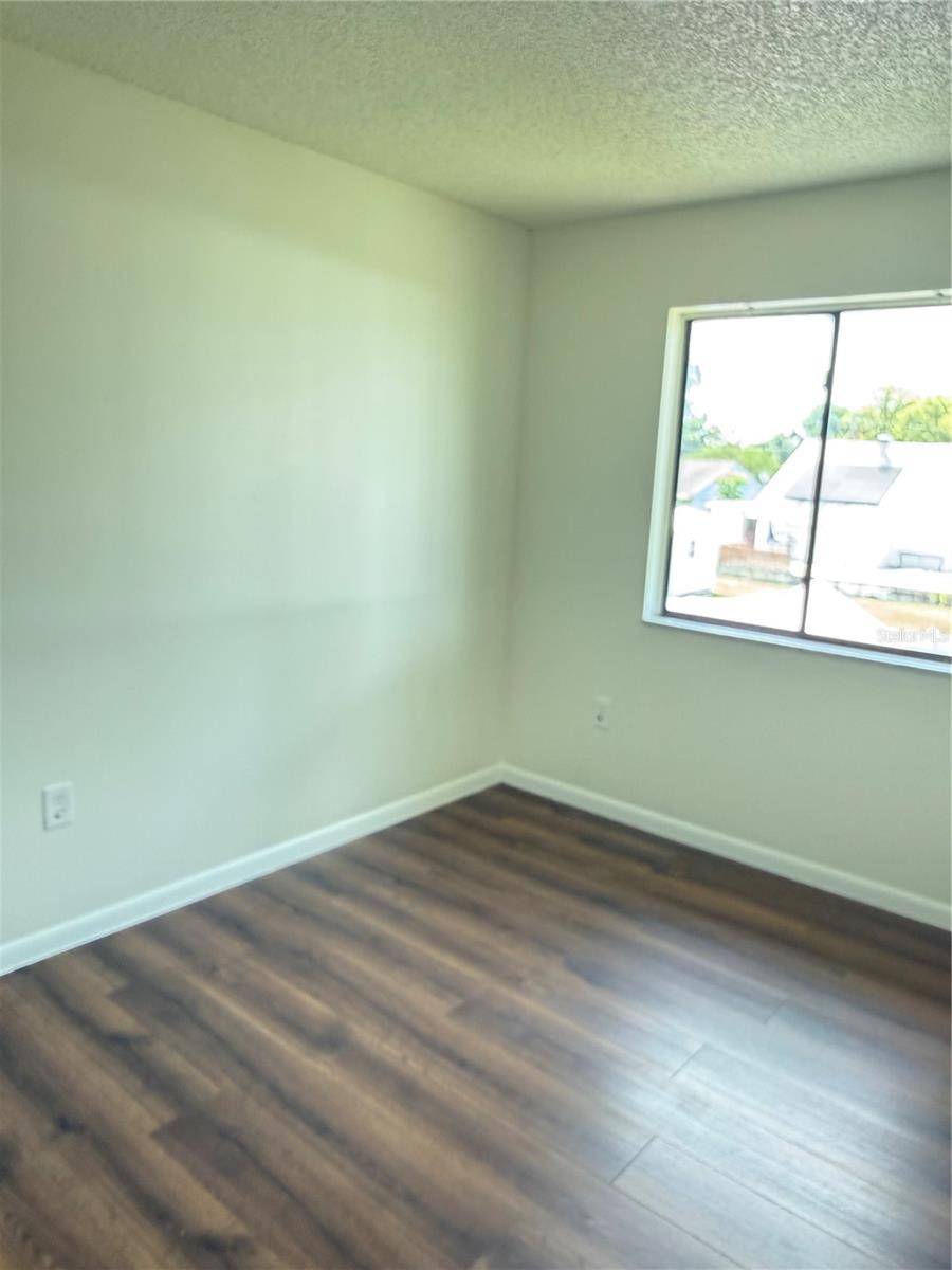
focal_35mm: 24
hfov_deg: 56.8
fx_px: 880
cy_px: 635
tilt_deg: -10.5
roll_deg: -1.9
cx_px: 476
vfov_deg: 71.6
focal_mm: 2.22
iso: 400
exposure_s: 1/96
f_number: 2.2
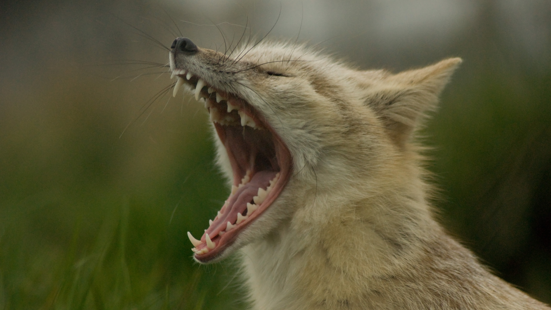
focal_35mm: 283
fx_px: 4135
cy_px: 167
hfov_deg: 7.6
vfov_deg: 4.3
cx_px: 275
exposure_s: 1/2500
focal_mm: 180
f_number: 5
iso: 800
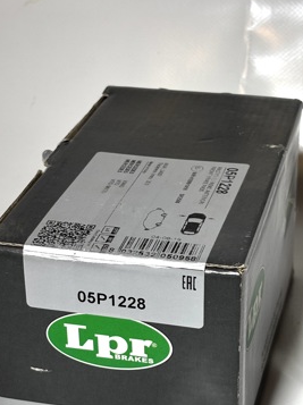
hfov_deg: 21.0
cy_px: 262
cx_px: 161
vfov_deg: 27.7
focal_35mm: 70
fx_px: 818
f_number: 1.6
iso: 25
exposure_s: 1/117
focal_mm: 5.96
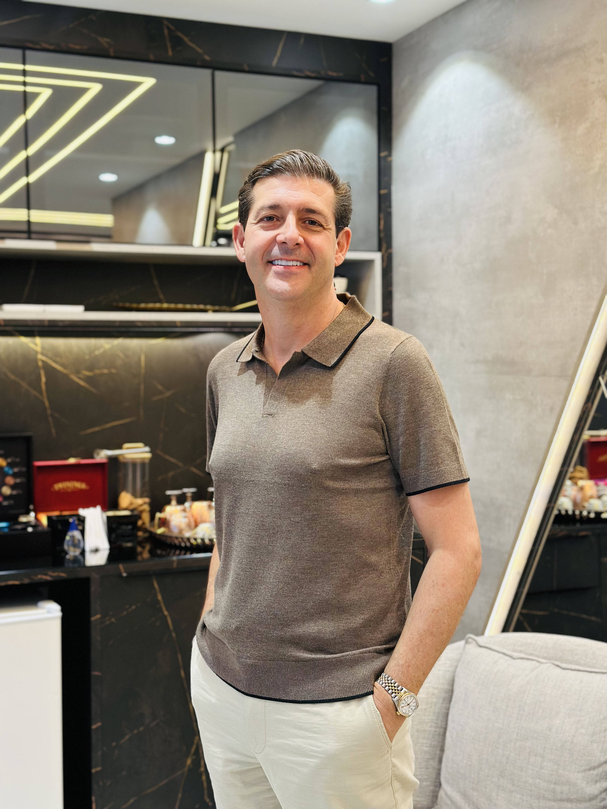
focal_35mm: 48
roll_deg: -0.2
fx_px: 1122
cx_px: 304
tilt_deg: -1.7
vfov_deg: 39.7
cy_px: 404
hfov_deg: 30.3
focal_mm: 6.86
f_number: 1.78
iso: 200
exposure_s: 1/120
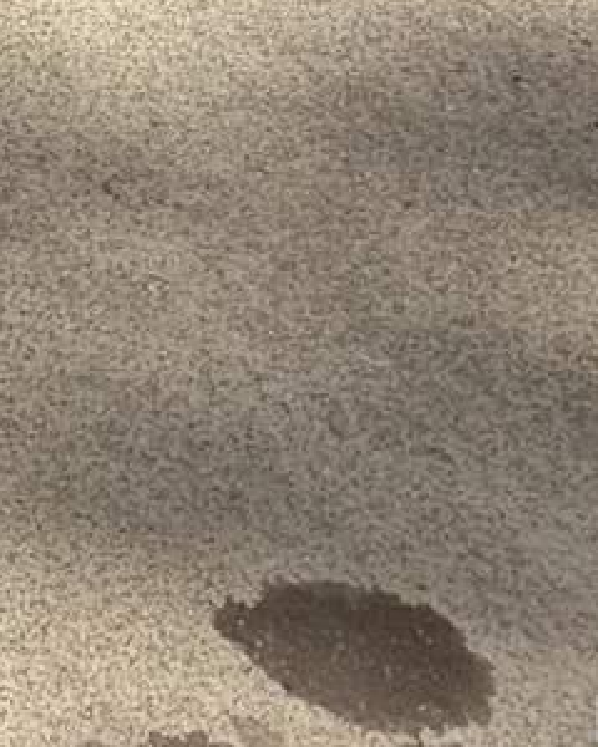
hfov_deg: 7.3
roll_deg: -3.3
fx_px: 3982
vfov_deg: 7.8
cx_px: -1365
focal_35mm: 180
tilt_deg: -6.1
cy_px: -2099
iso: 80
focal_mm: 6.76
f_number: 1.78
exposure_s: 1/6711
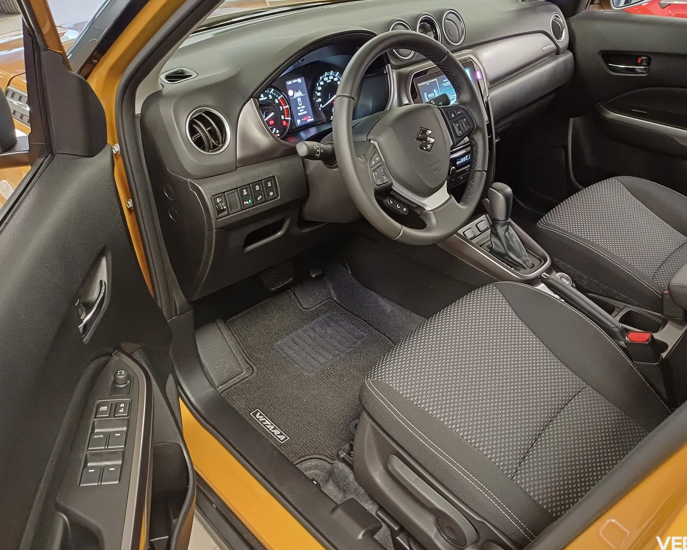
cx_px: 349
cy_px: 271
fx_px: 549
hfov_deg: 64.1
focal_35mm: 27
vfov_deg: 53.2
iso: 800
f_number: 1.8
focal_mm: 4.65
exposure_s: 1/20
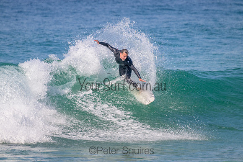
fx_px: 5401
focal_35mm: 800
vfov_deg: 1.7
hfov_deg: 2.6
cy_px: 81
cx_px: 122
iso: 1250
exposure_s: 1/2000
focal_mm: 800
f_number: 11
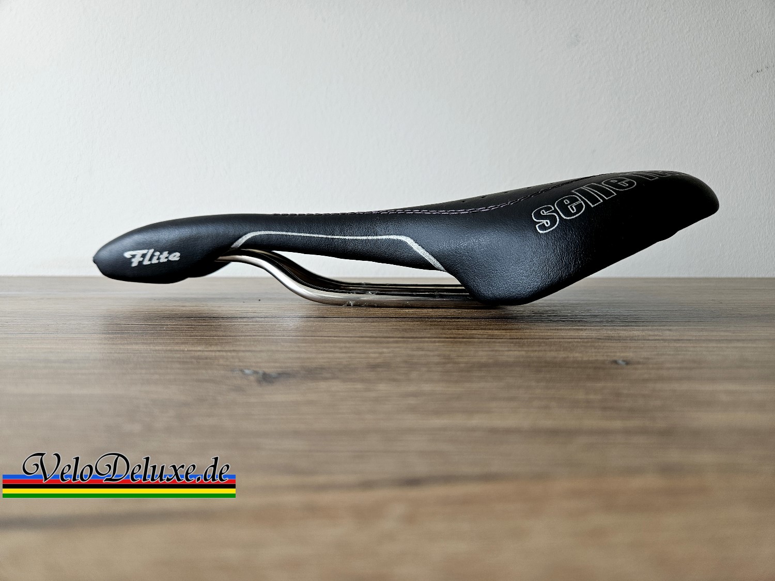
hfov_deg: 73.9
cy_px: 290
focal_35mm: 23
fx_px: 515
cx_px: 388
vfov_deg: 58.9
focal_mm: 5.4
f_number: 1.8
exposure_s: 1/180
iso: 64
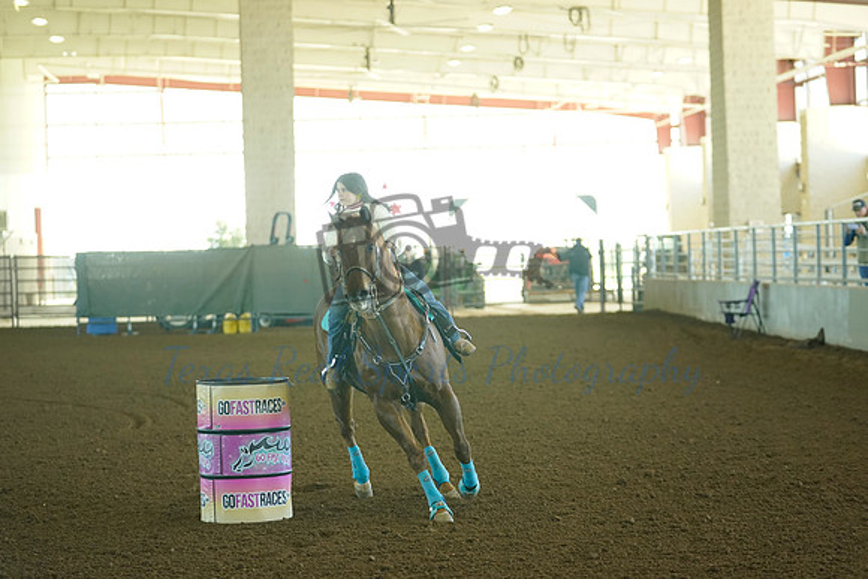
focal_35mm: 95
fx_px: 2291
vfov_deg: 14.4
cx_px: 434
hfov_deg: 21.5
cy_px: 290
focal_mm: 95
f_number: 2.8
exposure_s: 1/1000
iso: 2500
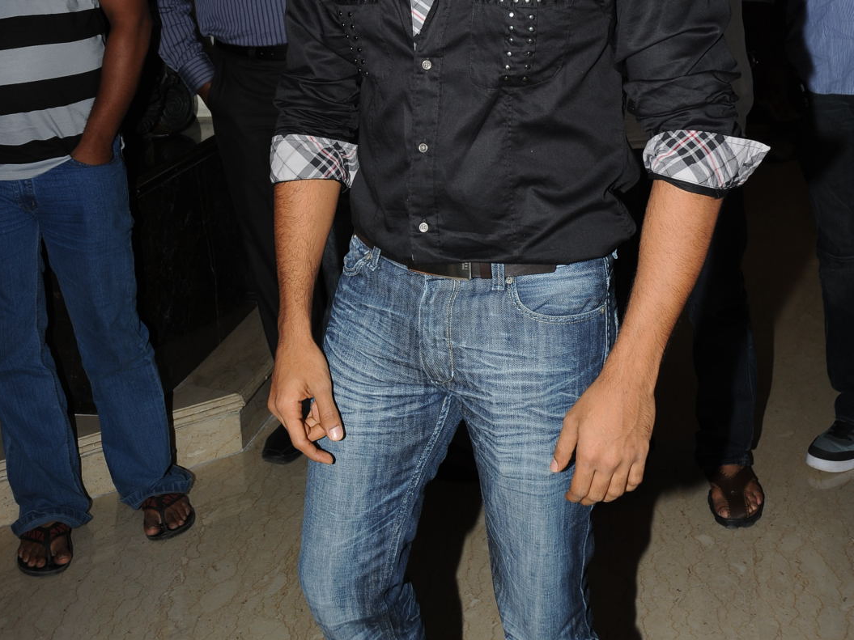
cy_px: 110
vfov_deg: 27.9
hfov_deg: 37.5
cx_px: 424
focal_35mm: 51
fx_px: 1258
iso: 200
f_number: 9
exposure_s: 1/125
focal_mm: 35
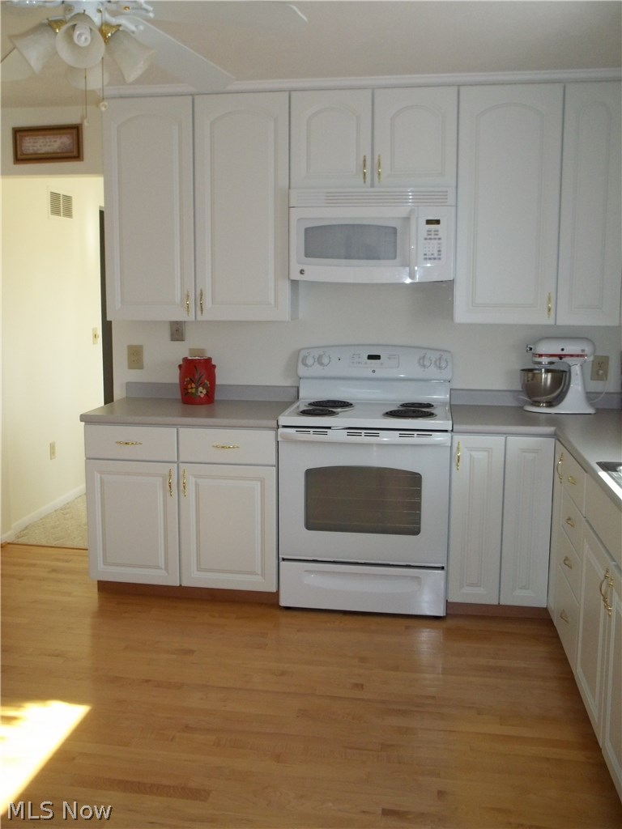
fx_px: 791
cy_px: 414
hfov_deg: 42.9
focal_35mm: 33
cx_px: 311
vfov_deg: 55.4
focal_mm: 5.9
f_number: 3.3
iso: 160
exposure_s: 1/80
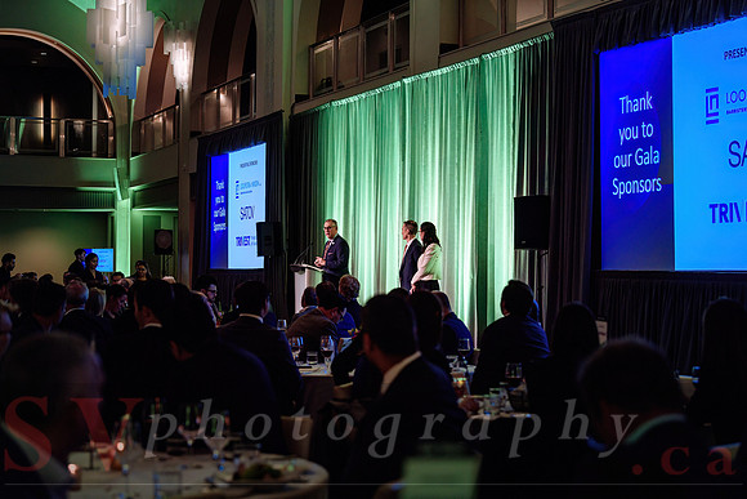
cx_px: 374
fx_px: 1453
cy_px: 250
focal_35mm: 70
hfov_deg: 28.8
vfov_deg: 19.5
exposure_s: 1/200
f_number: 3.5
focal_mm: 70
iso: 1250
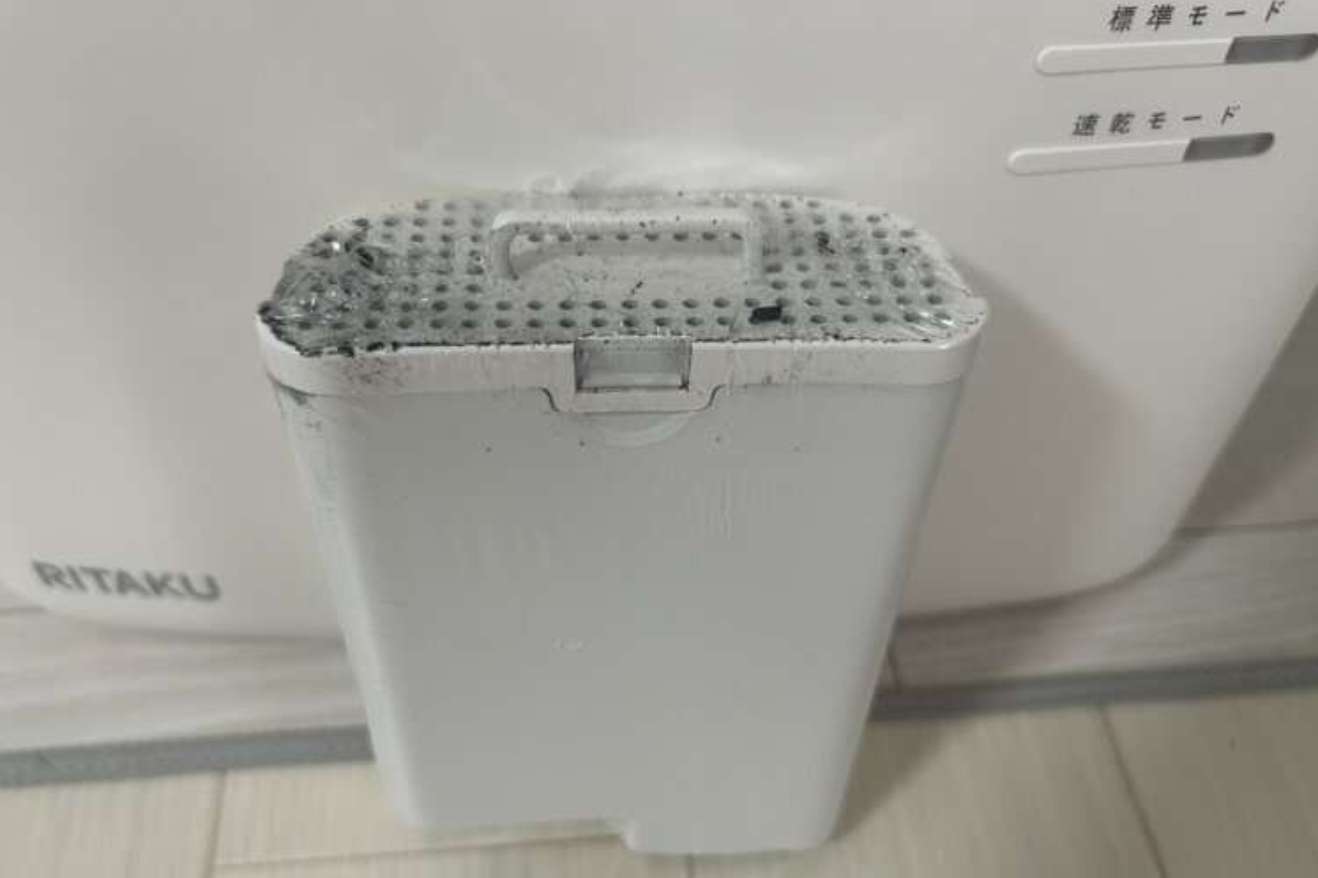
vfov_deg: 44.8
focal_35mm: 29
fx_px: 1061
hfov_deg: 63.7
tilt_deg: -51.2
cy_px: 518
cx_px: 648
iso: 125
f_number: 1.5
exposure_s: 1/69
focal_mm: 5.7
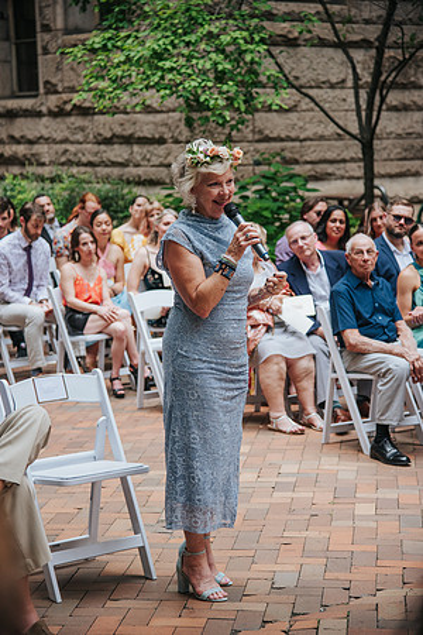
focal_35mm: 82
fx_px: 1445
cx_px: 212
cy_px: 318
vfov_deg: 24.8
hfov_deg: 16.7
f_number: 4
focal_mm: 82
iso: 900
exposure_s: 1/500
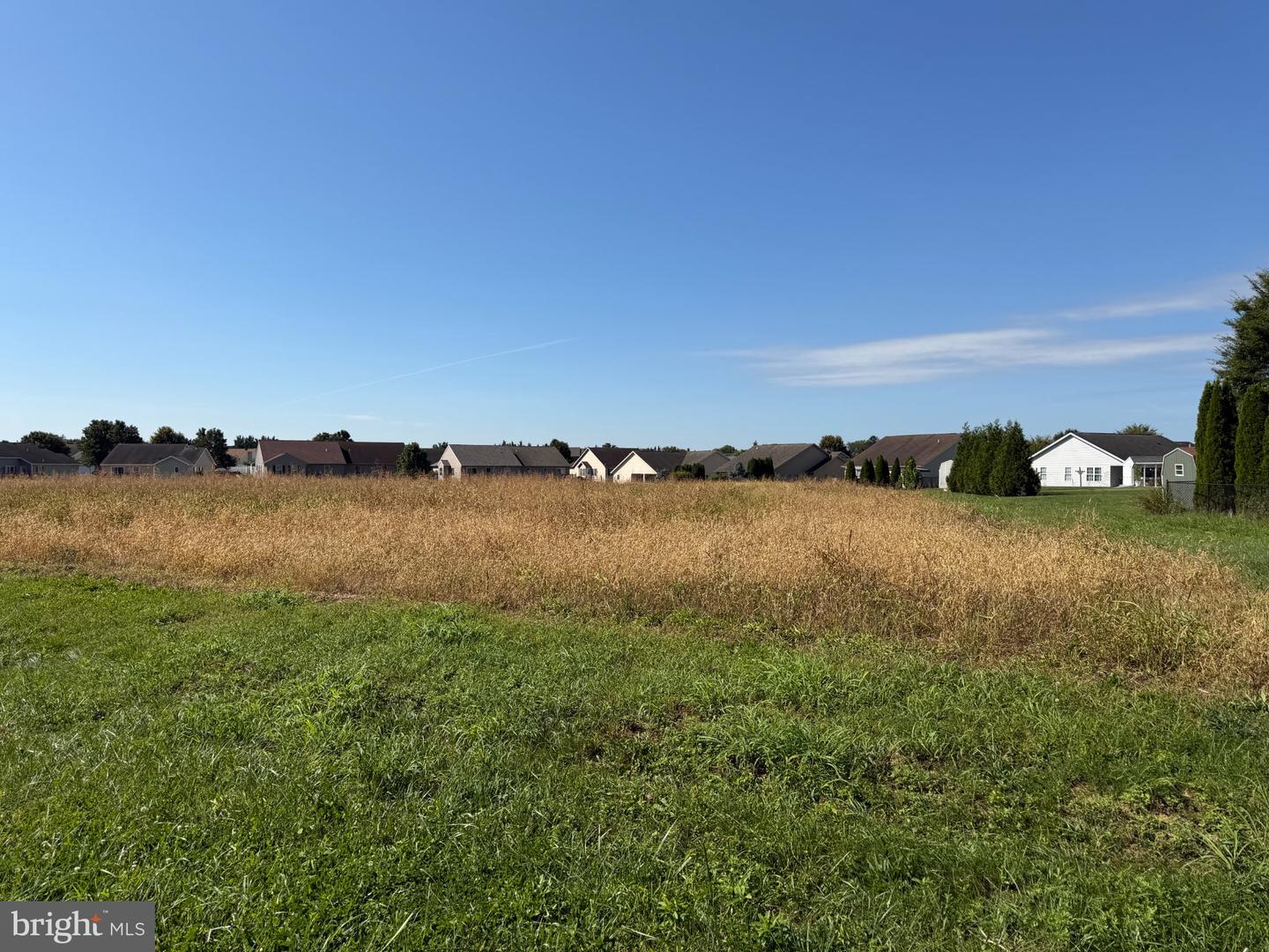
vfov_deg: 56.8
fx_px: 880
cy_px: 476
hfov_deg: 71.6
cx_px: 634
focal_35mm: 24
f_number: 1.78
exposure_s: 1/6173
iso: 80
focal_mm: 6.76
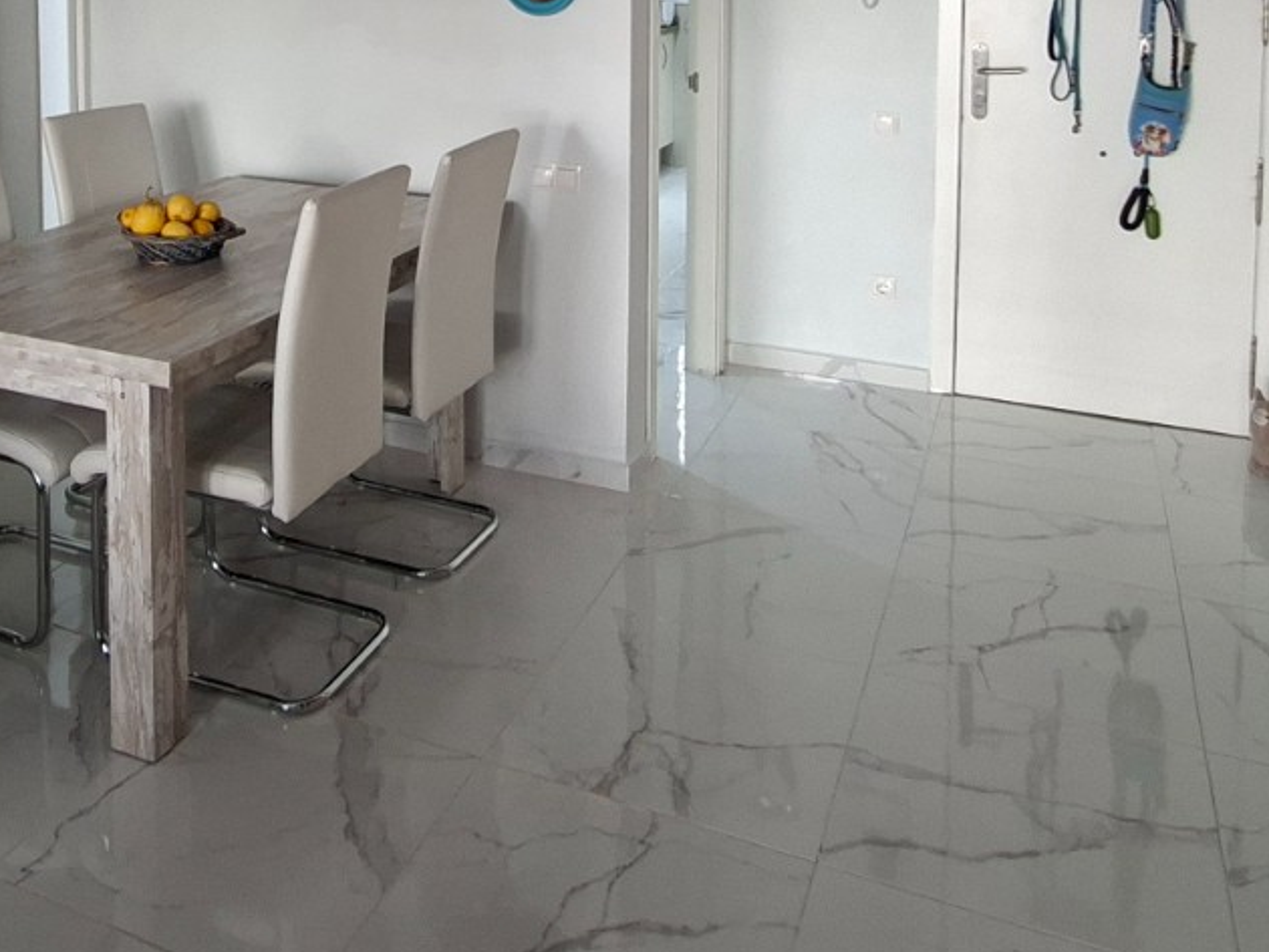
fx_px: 1210
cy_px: 14
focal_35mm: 33
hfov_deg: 54.6
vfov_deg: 38.5
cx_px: 465
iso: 160
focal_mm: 1.74
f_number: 2.2
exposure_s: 1/50
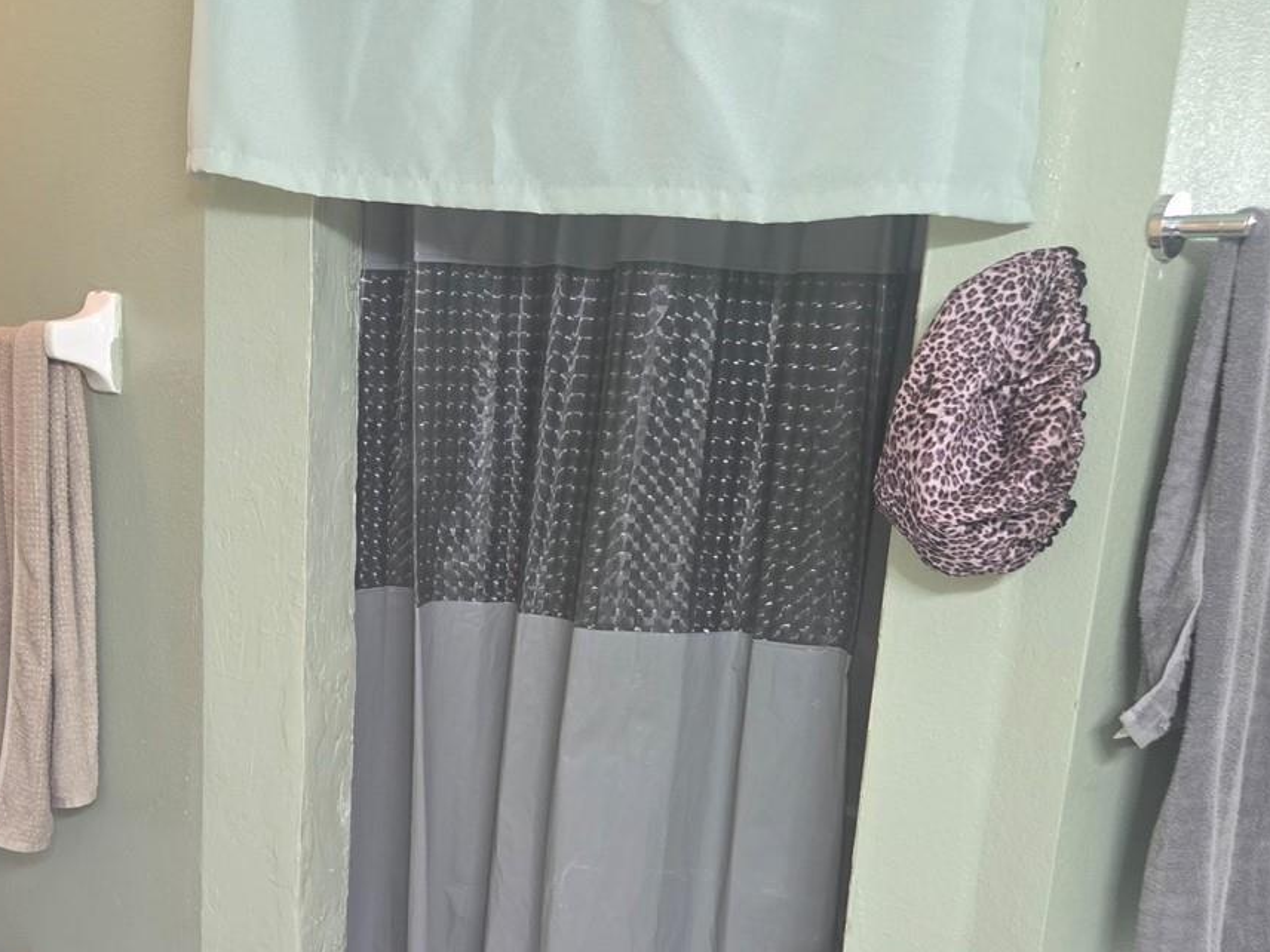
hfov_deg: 43.4
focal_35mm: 43
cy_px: 762
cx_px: 455
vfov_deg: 32.7
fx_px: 1578
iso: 160
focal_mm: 5.4
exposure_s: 1/15
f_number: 1.8
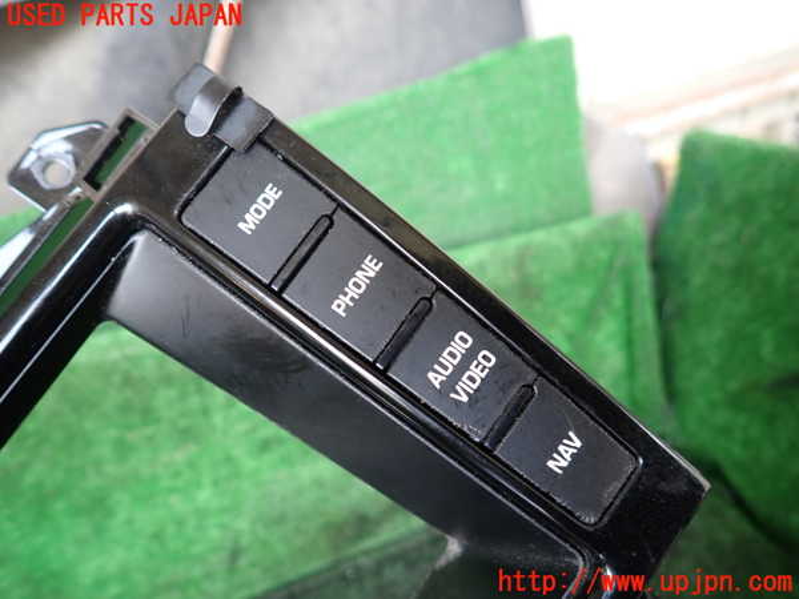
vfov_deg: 54.9
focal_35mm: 25
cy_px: 300
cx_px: 400
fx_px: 577
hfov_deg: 69.4
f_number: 2
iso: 200
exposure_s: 1/60
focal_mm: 4.5
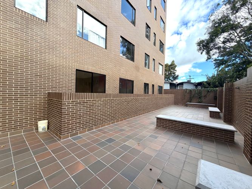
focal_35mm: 14
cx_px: 126
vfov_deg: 85.7
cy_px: 94
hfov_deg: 102.1
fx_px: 102
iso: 50
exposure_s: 1/232
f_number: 2.2
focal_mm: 2.22
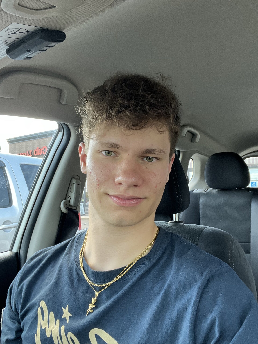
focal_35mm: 30
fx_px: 298
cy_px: 172
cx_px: 129
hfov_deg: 46.8
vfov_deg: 60.0
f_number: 2.2
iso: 80
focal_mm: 2.71
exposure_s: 1/121
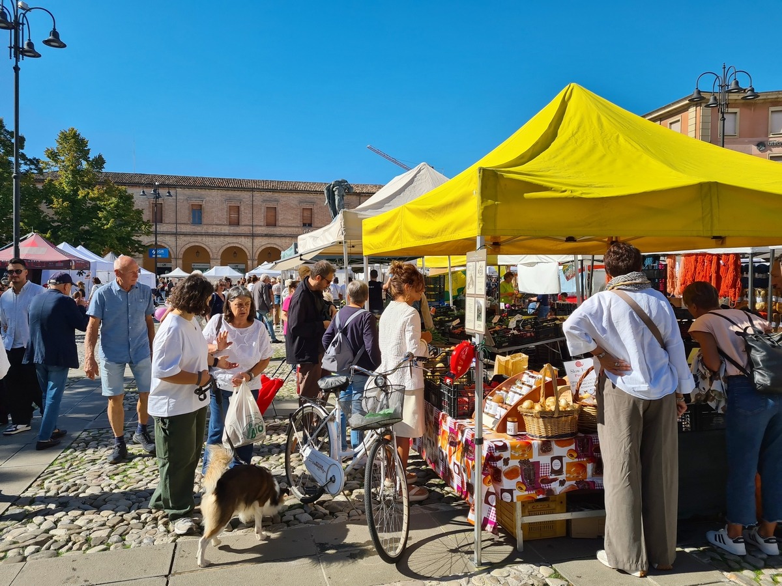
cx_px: 391
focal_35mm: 26
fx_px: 587
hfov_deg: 67.3
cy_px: 293
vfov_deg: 53.1
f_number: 1.8
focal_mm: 5.4
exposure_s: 1/3152
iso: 50
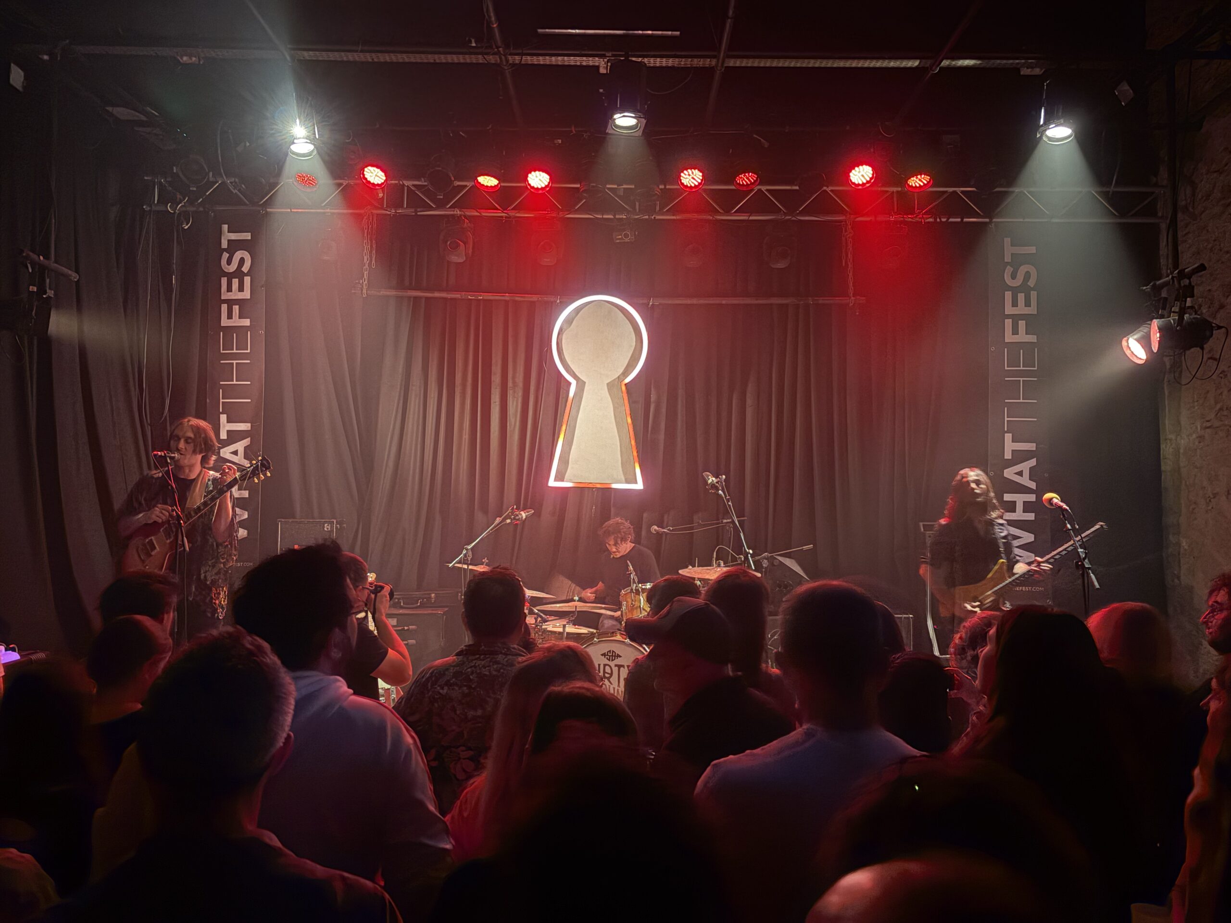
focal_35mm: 26
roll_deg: +0.0
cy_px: 462
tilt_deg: +3.9
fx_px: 925
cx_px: 616
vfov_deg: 53.1
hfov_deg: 67.3
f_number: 1.6
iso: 1000
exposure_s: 1/20
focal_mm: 5.96
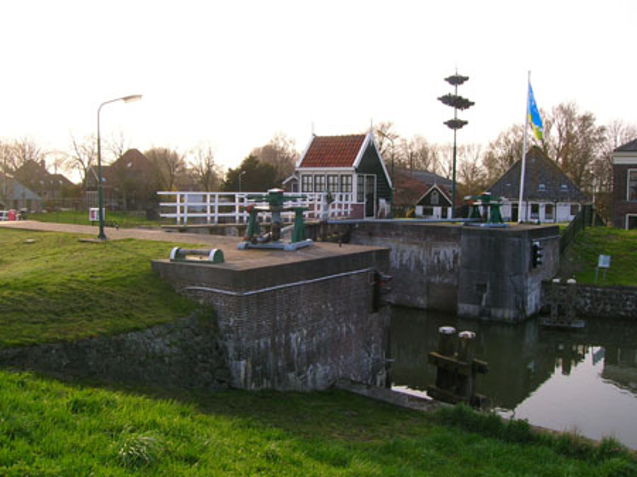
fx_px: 625
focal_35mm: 34
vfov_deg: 41.8
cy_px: 238
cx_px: 318
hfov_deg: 54.0
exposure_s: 1/118
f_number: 4.9
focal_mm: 5.7
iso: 50
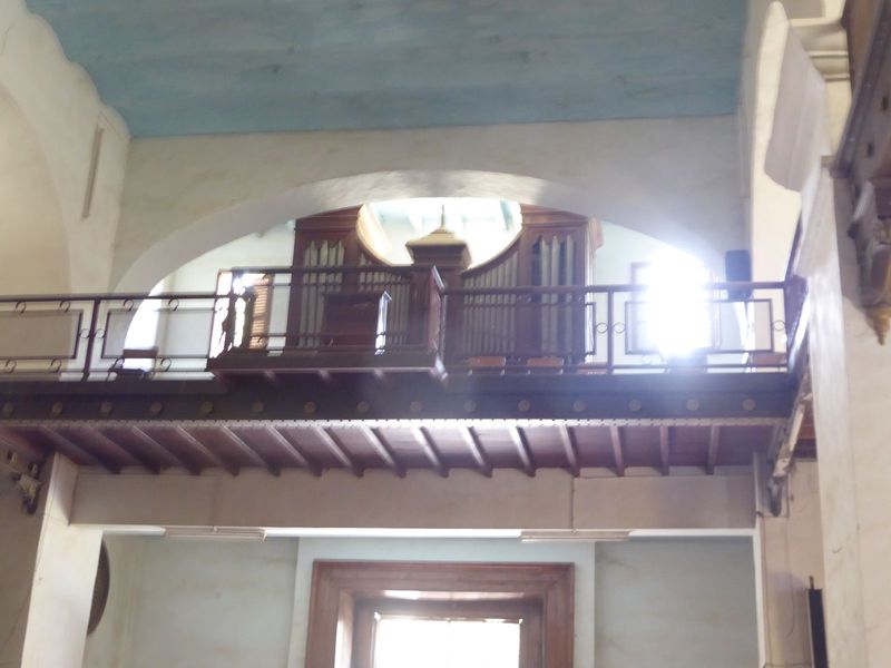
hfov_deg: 36.2
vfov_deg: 27.5
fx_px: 1364
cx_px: 446
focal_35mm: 53
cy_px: 334
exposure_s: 1/5
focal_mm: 9
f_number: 4.1
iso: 400
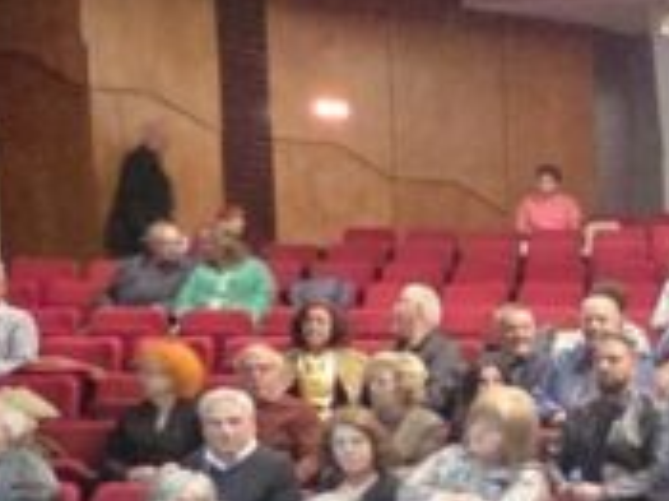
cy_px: 543
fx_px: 1468
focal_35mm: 76
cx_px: 929
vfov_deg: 18.7
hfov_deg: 22.3
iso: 1600
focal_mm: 2.2
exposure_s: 1/25
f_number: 1.9
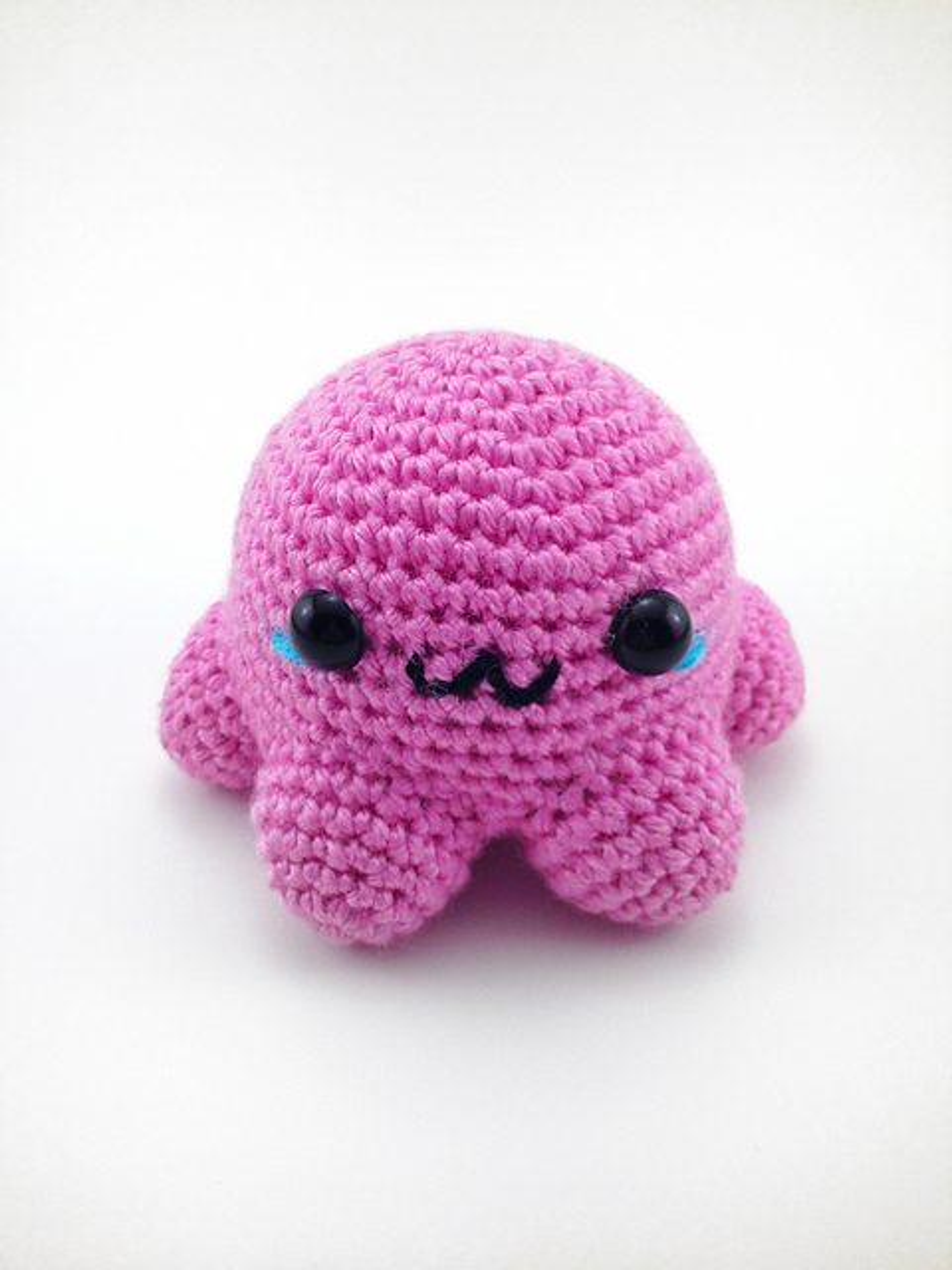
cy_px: 635
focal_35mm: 35
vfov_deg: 52.6
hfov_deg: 40.7
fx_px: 1283
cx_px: 476
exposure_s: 1/120
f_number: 2.4
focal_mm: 4.28
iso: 64
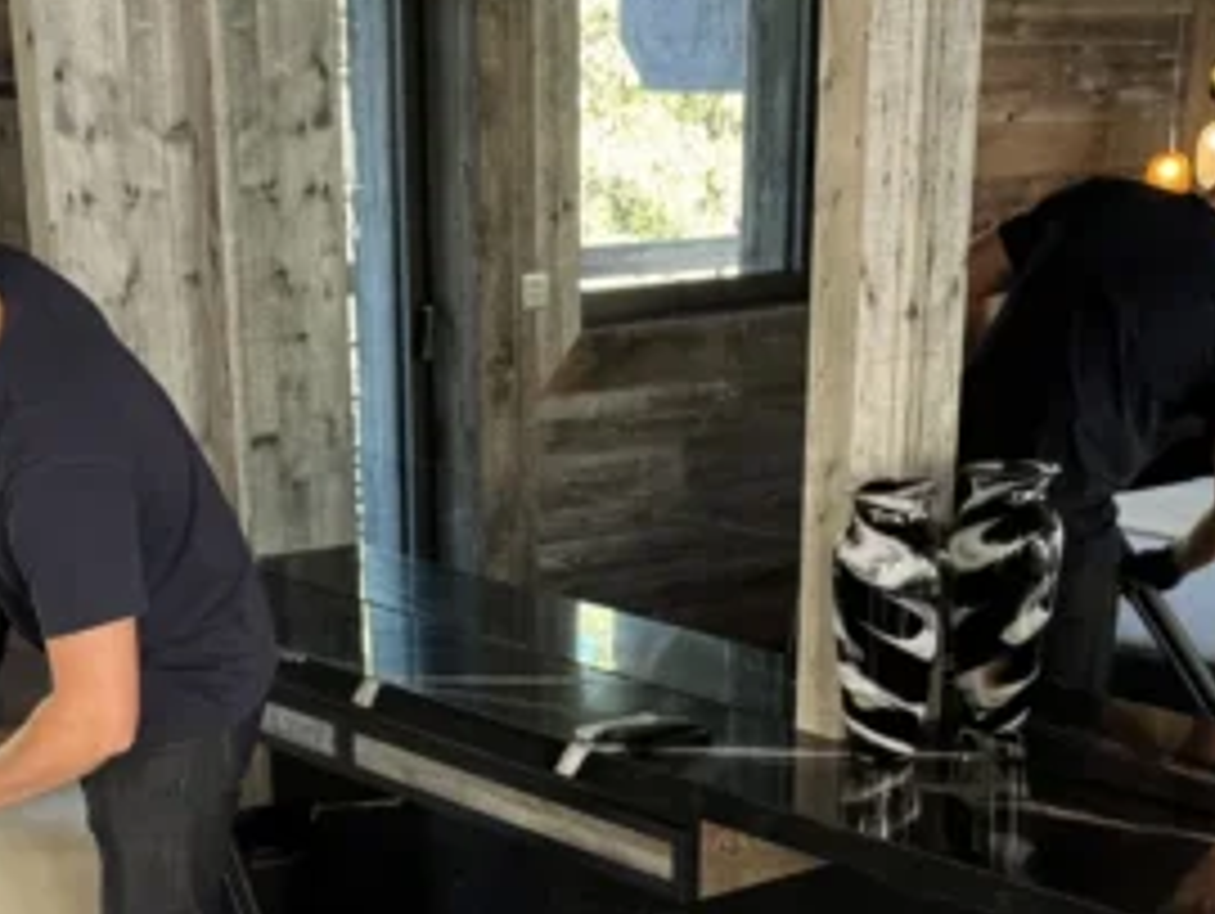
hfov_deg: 27.4
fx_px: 2494
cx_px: 562
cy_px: 1085
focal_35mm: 71
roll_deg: +0.7
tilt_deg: -22.2
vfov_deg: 19.6
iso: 200
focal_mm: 6.76
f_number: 1.78
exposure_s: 1/61
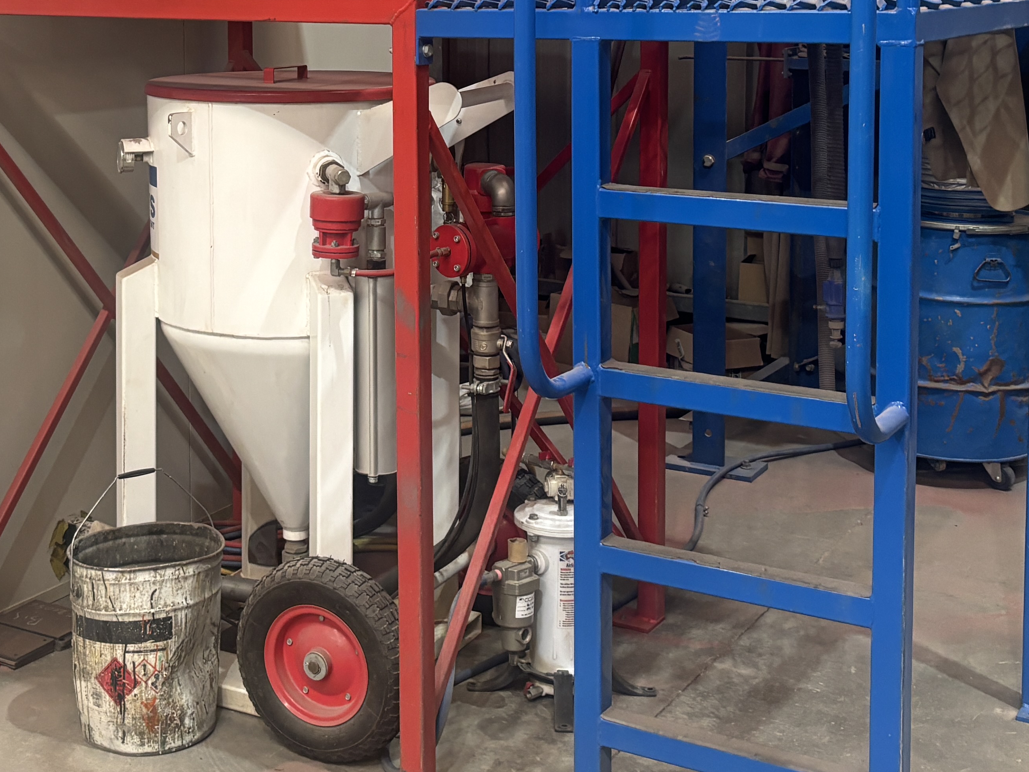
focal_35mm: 57
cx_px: 343
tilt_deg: -4.9
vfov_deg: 25.0
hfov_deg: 33.5
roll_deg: -0.2
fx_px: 1694
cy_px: 96
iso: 250
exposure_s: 1/50
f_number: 1.6
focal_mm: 5.96
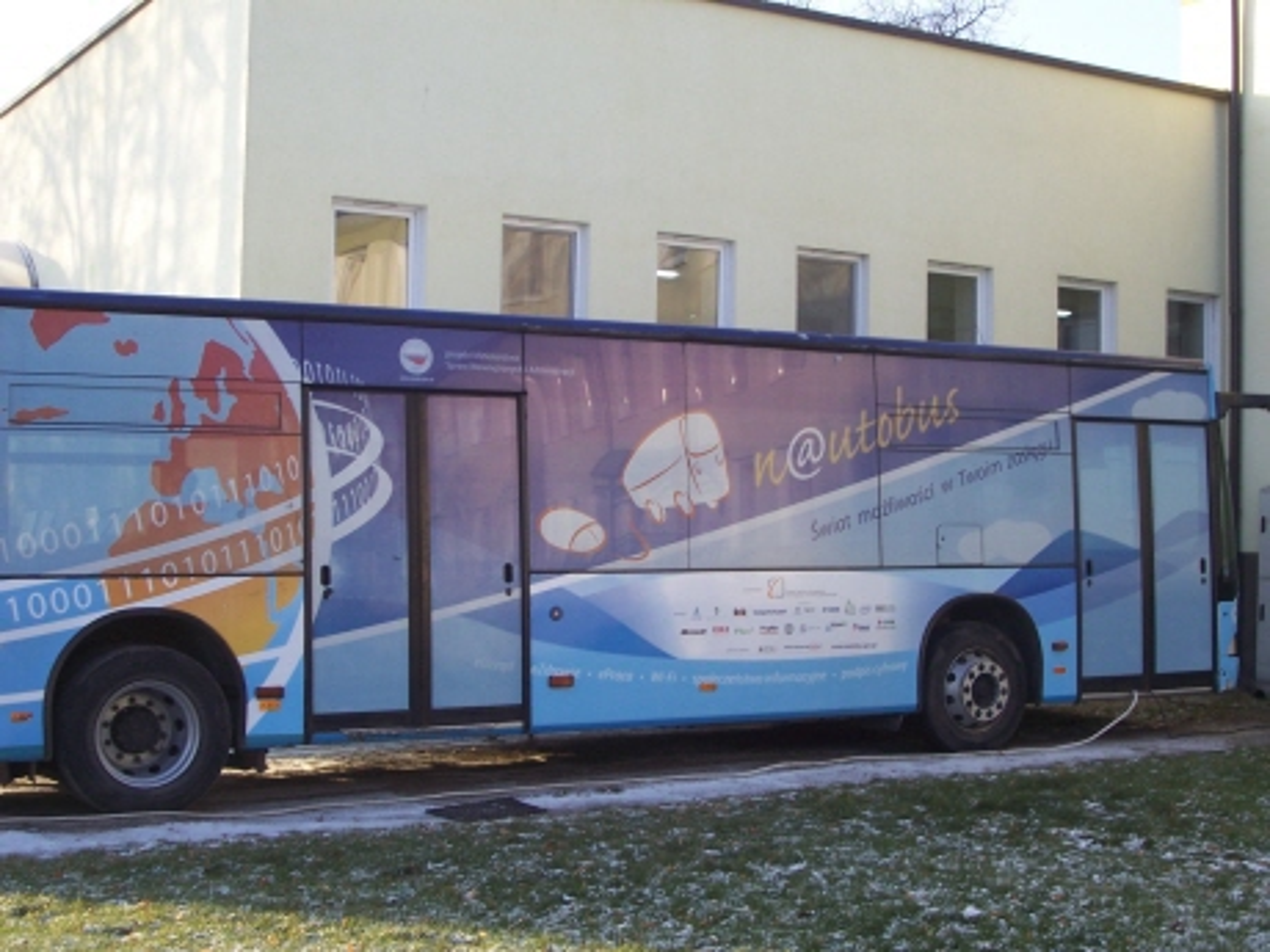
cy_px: 476
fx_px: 1944
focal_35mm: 53
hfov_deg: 36.2
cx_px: 635
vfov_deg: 27.5
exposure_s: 1/250
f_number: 3.4
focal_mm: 8.6
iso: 80
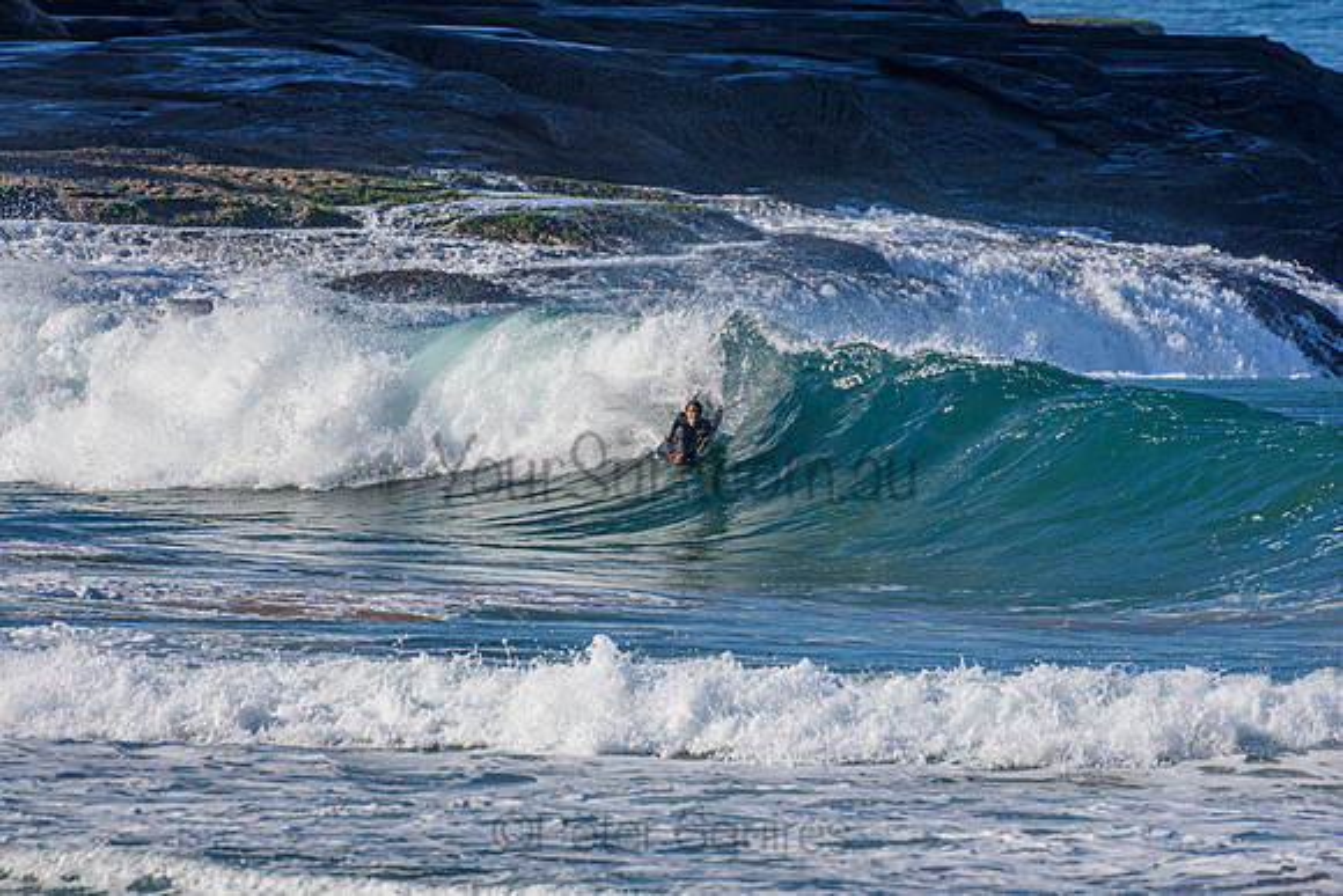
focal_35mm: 750
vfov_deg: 1.8
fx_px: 27984
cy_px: 448
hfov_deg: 2.7
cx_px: 672
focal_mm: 500
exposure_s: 1/2000
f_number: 5.6
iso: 280
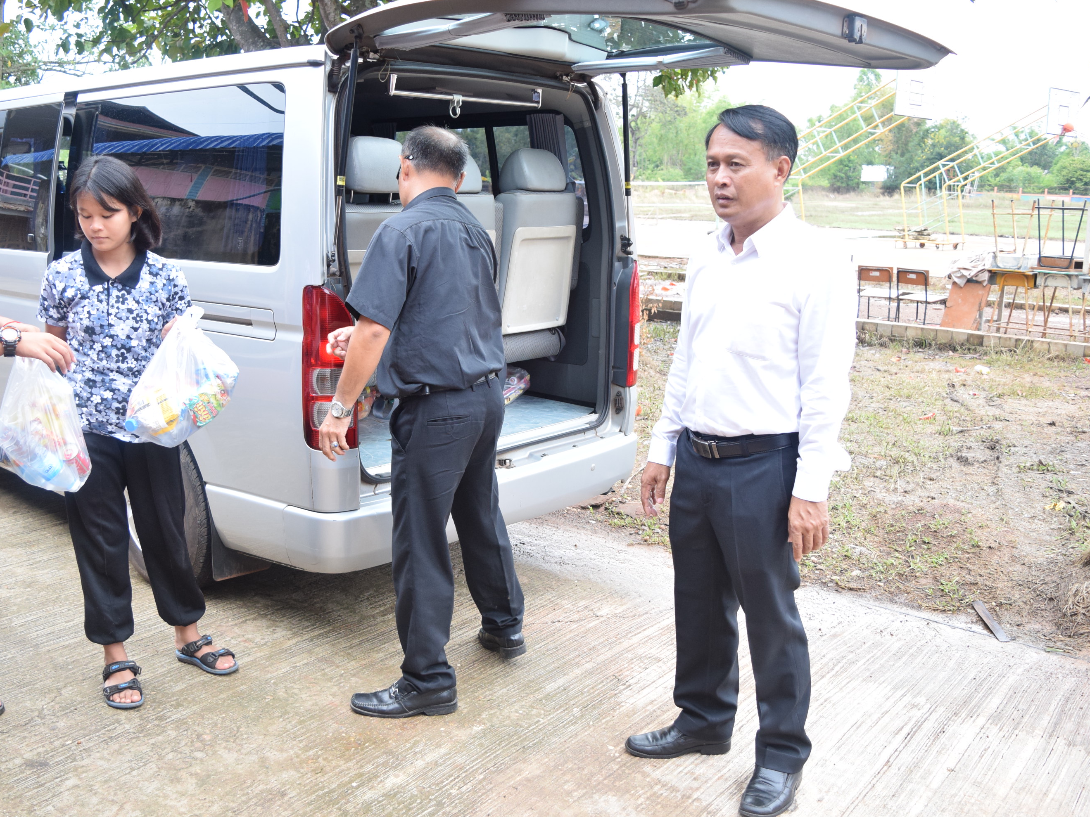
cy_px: 412
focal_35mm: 36
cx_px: 496
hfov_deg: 51.3
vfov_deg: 39.7
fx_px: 1134
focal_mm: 22
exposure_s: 1/640
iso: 800
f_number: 3.8
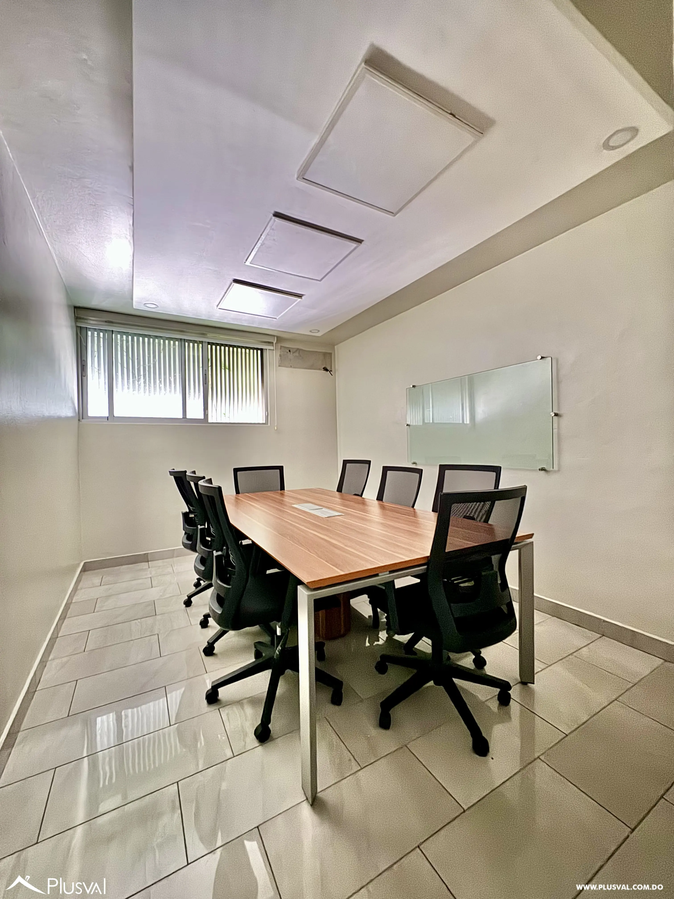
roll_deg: +2.4
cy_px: 450
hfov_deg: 85.7
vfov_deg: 102.1
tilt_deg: -1.0
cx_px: 337
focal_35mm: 14
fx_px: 363
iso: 2000
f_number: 2.2
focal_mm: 2.22
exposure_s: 1/8
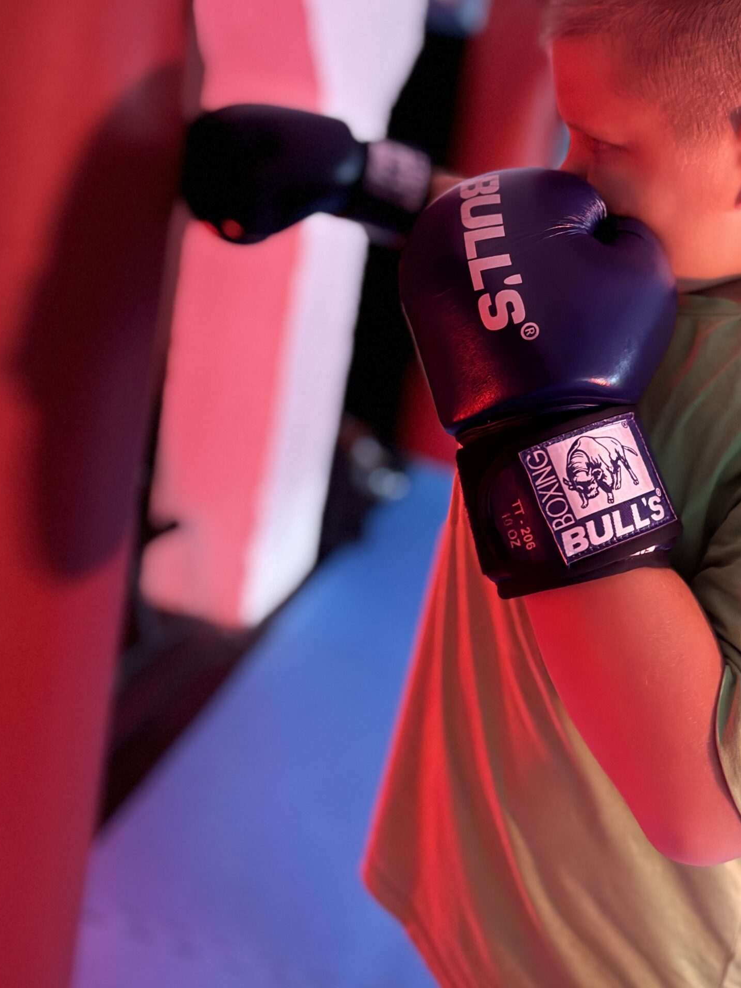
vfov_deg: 56.0
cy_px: 354
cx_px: 462
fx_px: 913
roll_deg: -10.7
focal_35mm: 32
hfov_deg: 43.8
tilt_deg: -9.7
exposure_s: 1/20
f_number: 1.78
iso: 1600
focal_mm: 6.76
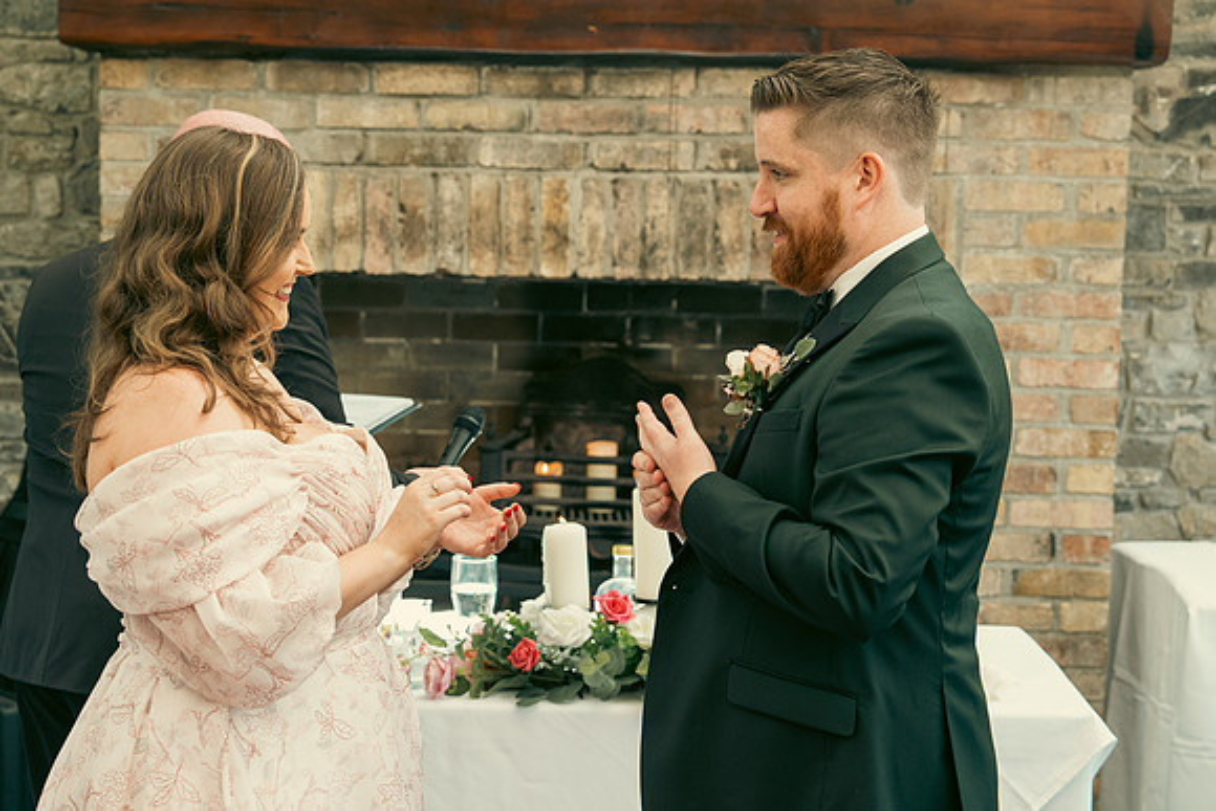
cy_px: 406
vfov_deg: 18.9
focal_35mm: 72
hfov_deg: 28.1
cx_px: 608
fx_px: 2432
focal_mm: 48
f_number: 3.5
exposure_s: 1/200
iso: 400
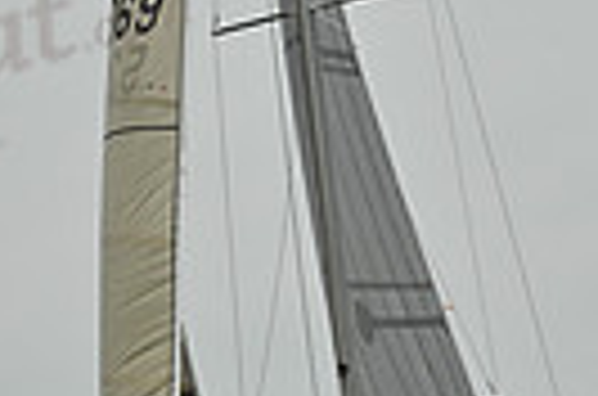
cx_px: 425
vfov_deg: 4.5
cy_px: 248
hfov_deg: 6.7
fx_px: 5071
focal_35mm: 306
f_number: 13
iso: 320
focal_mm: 70
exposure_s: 1/1000
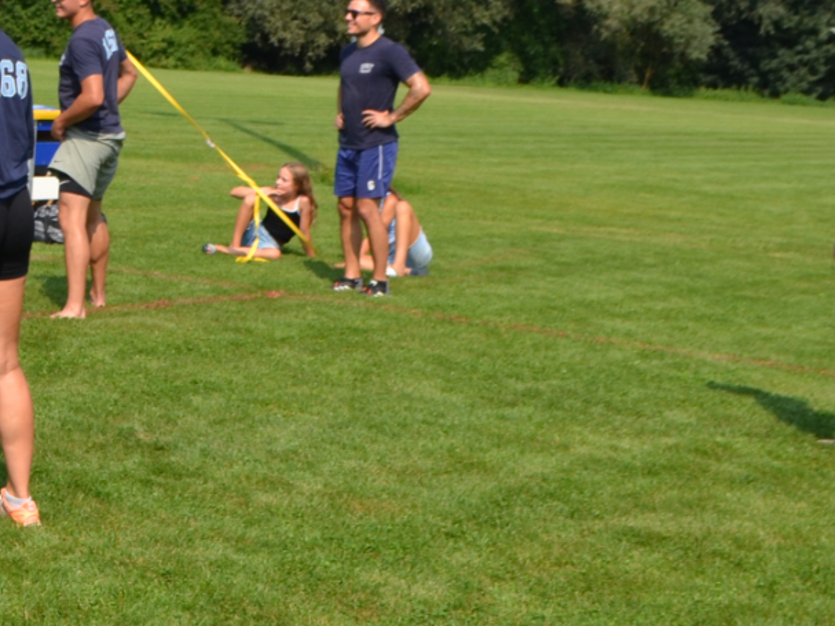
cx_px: -283
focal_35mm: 107
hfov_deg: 17.2
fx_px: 2581
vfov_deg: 13.7
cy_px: 24
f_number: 8
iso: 100
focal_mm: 22
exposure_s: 1/250
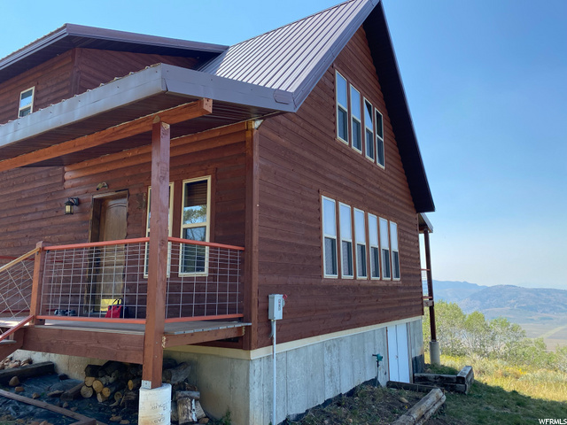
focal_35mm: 26
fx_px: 426
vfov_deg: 53.1
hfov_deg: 67.3
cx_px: 284
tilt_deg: +9.8
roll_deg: -0.1
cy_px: 212
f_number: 1.8
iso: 32
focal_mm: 4.25
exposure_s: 1/1429
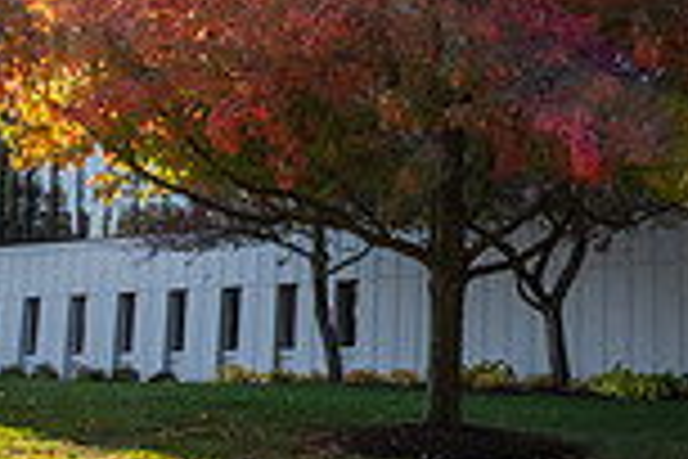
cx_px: 571
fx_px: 1376
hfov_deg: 27.4
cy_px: 92
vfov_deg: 18.7
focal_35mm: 72
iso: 800
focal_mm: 19
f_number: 18
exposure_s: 1/125
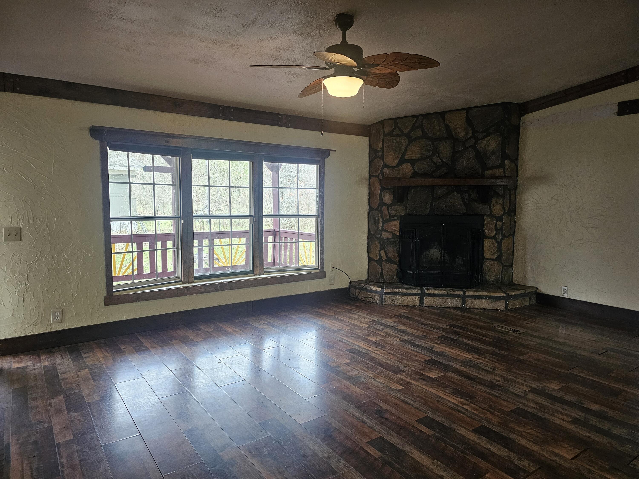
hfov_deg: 73.9
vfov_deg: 58.9
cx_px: 320
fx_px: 425
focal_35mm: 23
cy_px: 240
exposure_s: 1/120
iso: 320
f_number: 1.7
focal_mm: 6.3
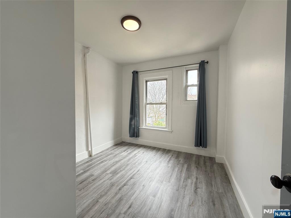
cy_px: 109
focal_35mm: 14
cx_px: 146
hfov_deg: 102.1
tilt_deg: -1.8
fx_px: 118
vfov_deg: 85.7
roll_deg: -0.3
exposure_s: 1/139
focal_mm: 2.22
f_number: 2.2
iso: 64
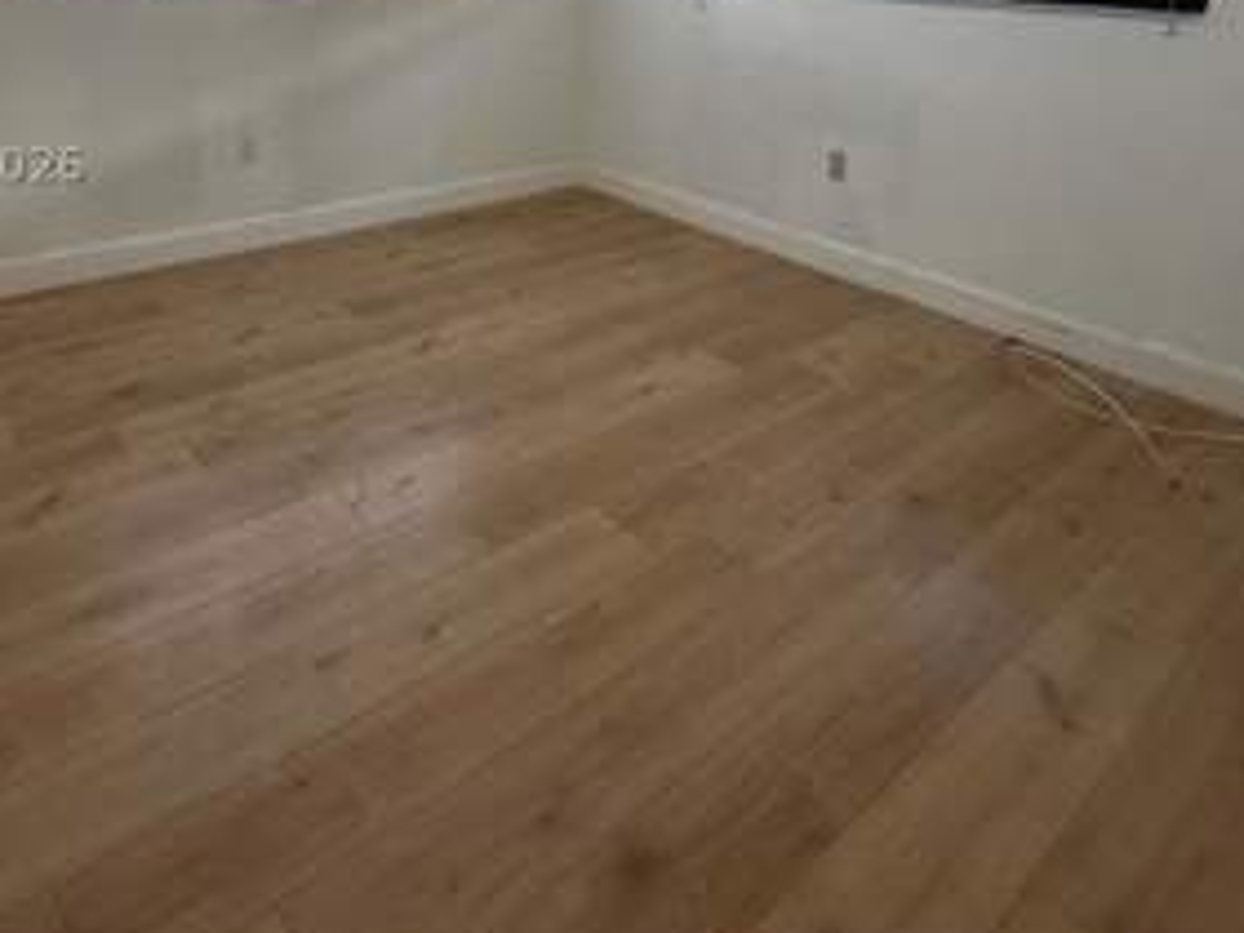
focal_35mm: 24
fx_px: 862
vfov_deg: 52.5
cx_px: 493
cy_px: 164
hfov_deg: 70.8
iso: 500
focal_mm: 2.22
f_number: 2.2
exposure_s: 1/60
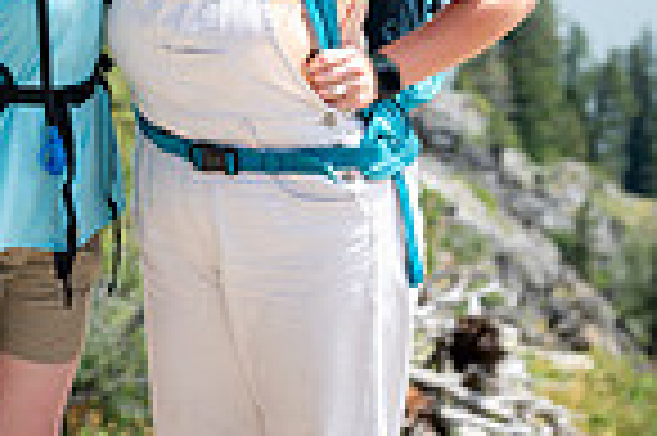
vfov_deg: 9.4
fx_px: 2589
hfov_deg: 14.4
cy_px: -166
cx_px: 184
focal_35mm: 142
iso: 100
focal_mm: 46
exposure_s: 1/800
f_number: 2.8
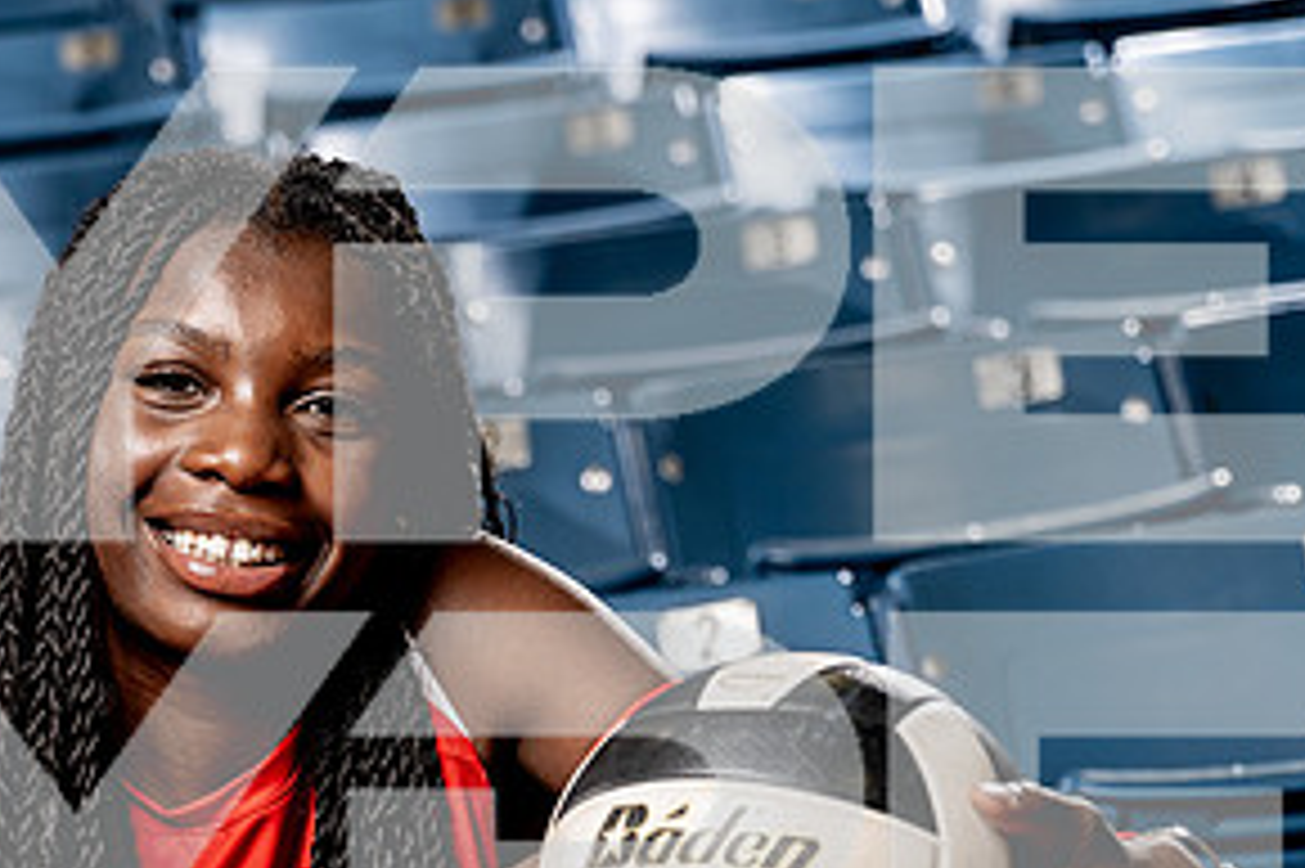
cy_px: 852
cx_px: 261
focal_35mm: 140
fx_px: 5072
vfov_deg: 9.7
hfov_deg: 14.6
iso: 400
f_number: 4
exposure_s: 1/250
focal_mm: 70
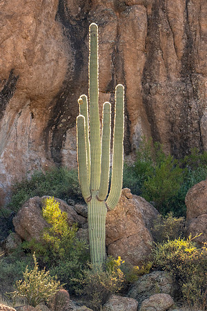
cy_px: 175
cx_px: 79
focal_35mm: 476
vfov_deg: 4.3
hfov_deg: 2.9
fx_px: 4103
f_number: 5.6
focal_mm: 230
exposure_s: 1/640
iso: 800
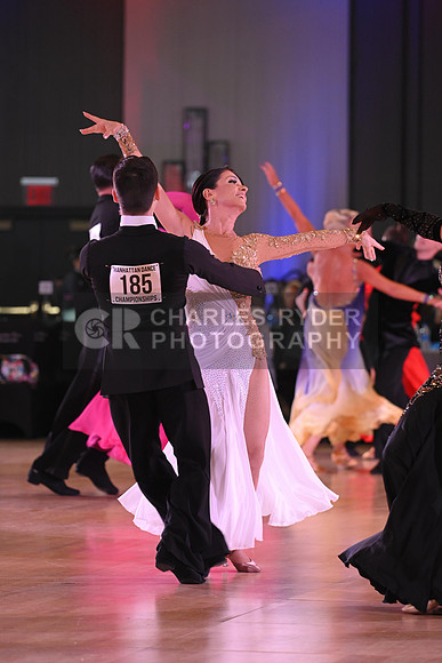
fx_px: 3681
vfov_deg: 10.3
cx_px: 221
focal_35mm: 200
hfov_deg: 6.9
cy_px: 332
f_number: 5.6
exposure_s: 1/200
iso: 1600
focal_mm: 200
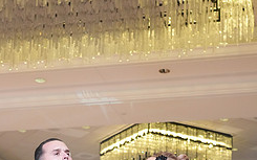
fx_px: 609
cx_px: 142
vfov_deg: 13.7
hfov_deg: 23.8
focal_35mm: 87
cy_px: 268
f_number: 4
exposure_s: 1/500
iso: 5000
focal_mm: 36
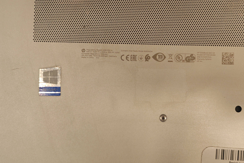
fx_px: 325
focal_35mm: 48
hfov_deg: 40.6
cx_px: 162
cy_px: 64
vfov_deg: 28.0
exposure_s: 1/100
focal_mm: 7.62
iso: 80
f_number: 1.6
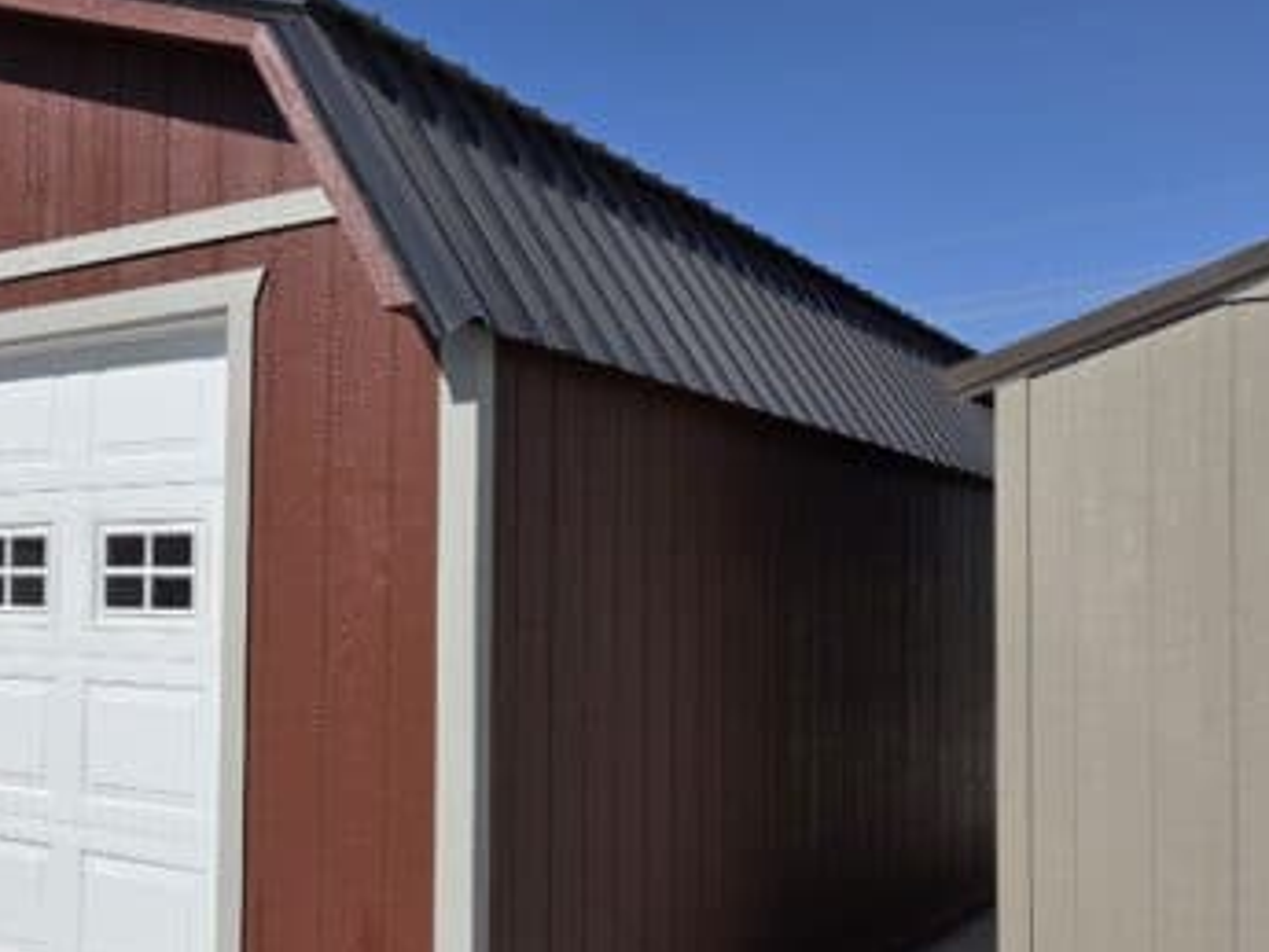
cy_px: 559
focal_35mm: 40
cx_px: 239
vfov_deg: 35.9
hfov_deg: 44.3
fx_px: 1467
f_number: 1.8
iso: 80
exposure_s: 1/7107
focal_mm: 5.4
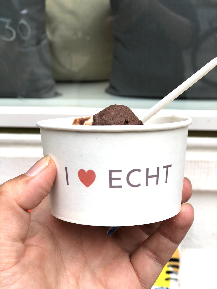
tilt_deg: -21.9
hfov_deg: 25.7
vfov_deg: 33.8
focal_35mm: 57
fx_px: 476
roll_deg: -1.0
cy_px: 144
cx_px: 108
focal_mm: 6.6
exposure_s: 1/195
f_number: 2.8
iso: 20
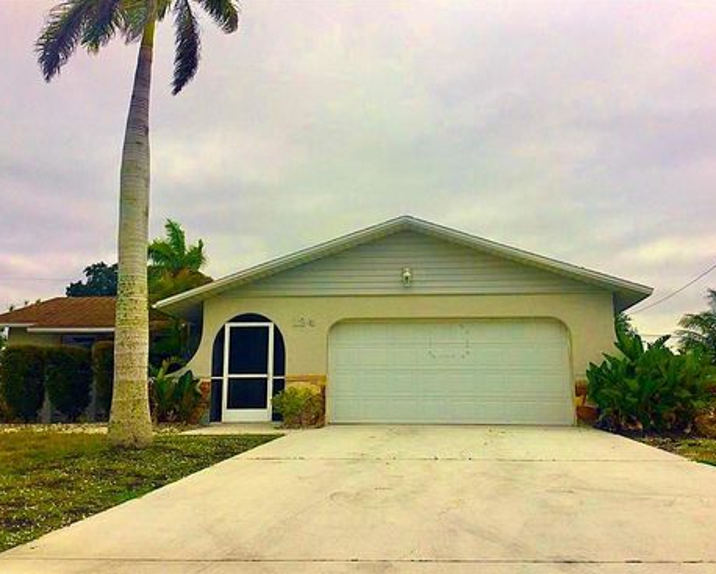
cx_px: 377
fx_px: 700
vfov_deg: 44.6
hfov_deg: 54.2
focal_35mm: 33
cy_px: 292
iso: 25
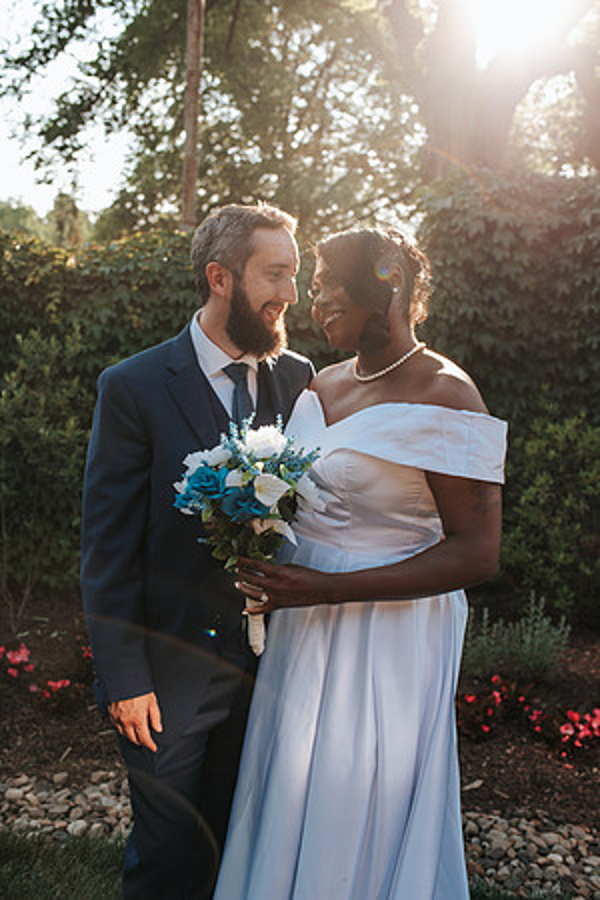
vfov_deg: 54.4
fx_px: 875
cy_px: 450
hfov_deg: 37.9
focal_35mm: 35
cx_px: 300
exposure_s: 1/1000
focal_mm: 35
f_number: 4
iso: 450
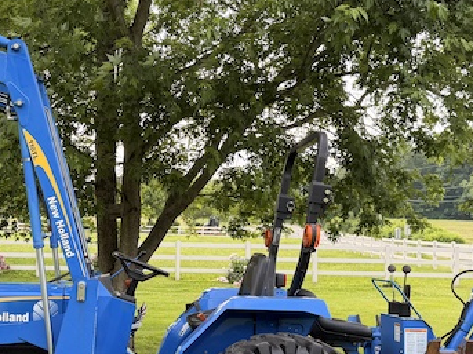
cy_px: 222
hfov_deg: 33.9
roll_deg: -0.3
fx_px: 765
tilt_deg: +4.7
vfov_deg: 26.0
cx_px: 141
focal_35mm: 56
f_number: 1.78
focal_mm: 6.76
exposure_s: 1/780
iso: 100
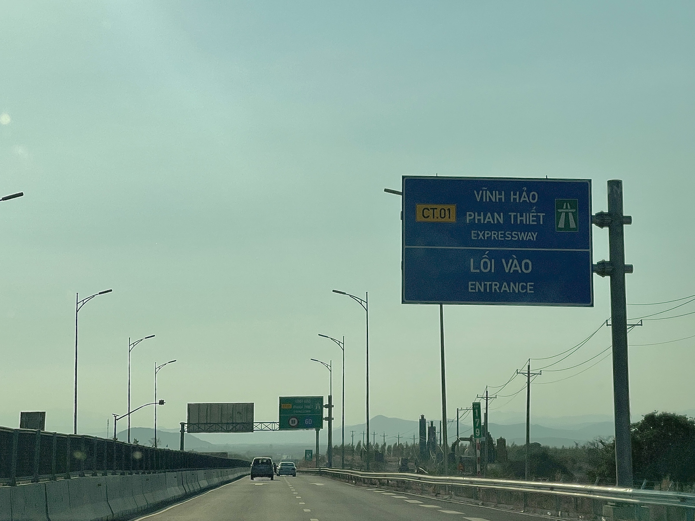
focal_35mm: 64
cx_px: 348
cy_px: 260
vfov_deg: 22.9
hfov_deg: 30.3
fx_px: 1285
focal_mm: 7.5
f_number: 2.2
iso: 25
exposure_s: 1/5525
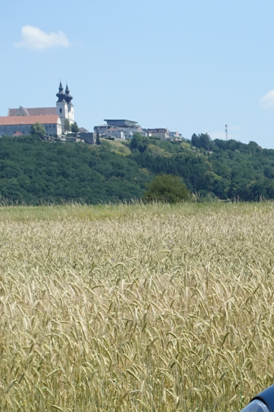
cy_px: 334
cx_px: 514
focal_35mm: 146
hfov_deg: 8.9
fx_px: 1667
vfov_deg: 14.0
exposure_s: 1/125
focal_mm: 20.43
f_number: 4
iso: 125
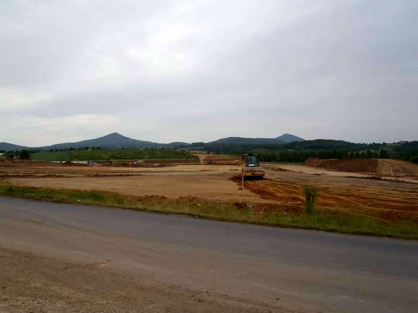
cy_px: 156
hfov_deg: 63.4
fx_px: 338
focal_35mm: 28
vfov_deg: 49.7
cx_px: 209
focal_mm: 5
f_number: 3.9
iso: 80
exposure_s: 1/200
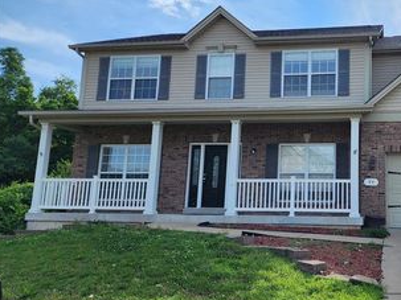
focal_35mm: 38
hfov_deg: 46.3
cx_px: 324
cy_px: 139
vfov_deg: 37.7
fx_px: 440
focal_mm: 6.4
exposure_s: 1/1449
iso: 12
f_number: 1.8
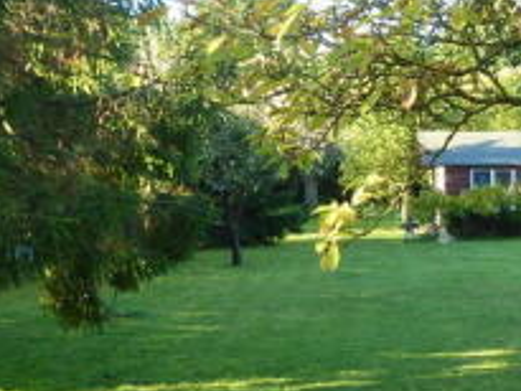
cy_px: 202
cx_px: 410
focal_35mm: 71
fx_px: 1069
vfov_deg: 20.7
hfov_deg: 26.9
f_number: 3.3
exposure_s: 1/60
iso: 100
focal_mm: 4.1
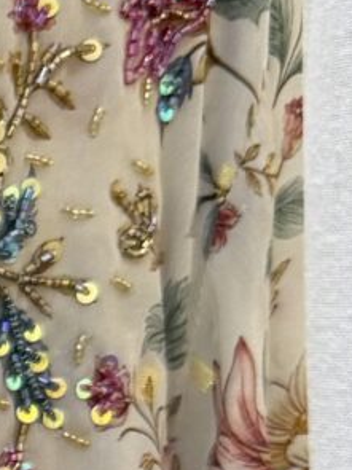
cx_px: -729
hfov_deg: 8.2
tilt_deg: -9.8
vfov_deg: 12.5
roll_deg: -0.7
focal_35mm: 152
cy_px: 652
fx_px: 2062
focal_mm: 6.76
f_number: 1.78
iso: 200
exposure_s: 1/50
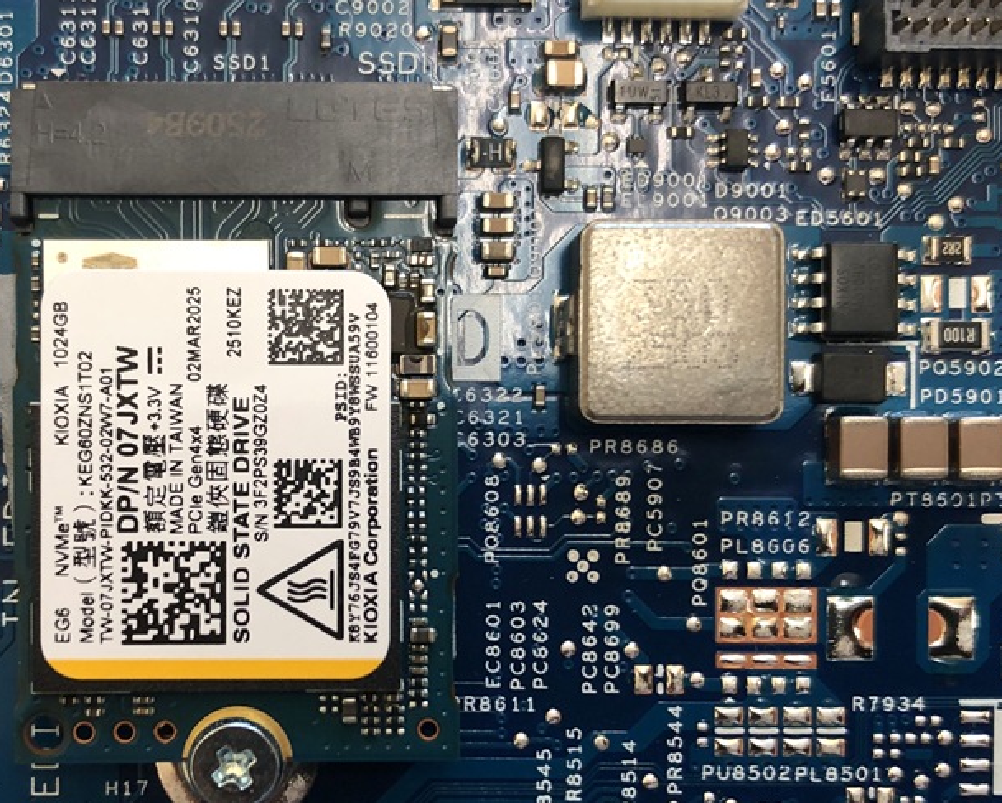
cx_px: 440
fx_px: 1365
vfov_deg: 32.7
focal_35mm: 46
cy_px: 462
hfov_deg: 40.2
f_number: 1.8
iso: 40
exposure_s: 1/33
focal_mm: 3.99
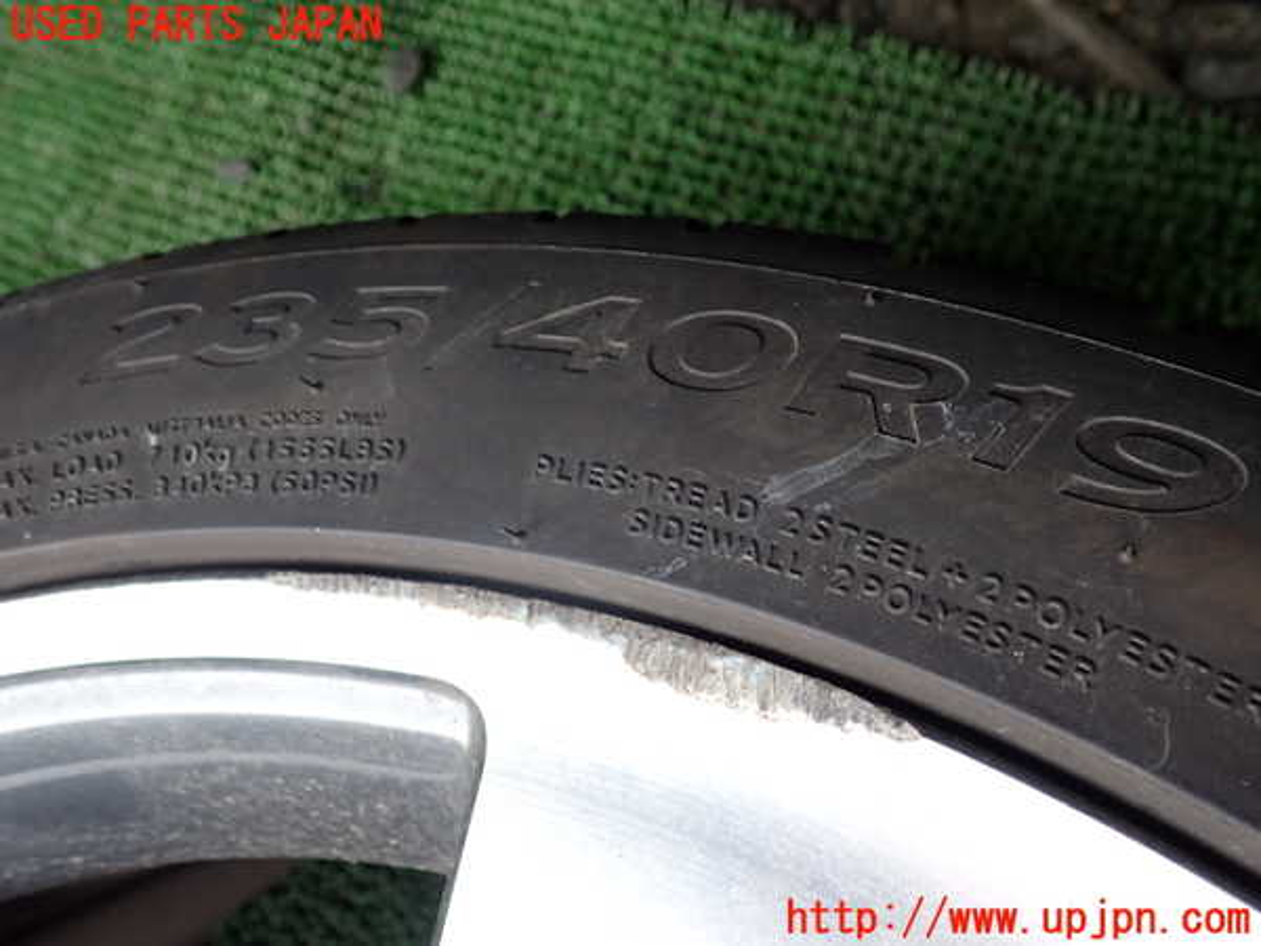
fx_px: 1093
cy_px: 473
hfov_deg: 60.0
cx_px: 630
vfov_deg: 46.8
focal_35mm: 30
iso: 200
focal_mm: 5.4
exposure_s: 1/50
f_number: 2.3
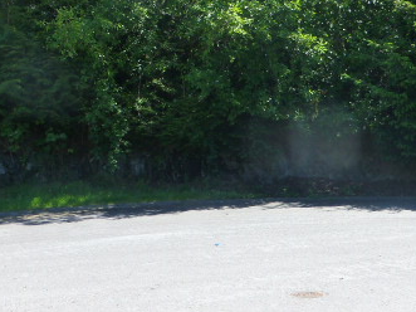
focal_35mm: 58
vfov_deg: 25.1
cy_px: 114
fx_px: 697
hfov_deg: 32.9
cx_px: 289
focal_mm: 5.4
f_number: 4
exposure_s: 1/250
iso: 160
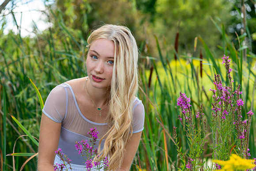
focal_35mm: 110
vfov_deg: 12.5
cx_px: 128
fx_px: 782
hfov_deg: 18.6
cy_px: 86
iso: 160
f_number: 6.3
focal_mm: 110
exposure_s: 1/320
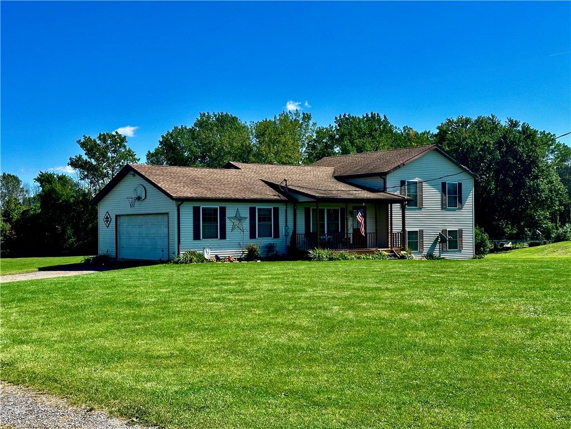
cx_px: 286
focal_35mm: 48
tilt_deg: +0.6
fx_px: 792
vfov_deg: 30.3
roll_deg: +1.2
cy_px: 214
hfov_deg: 39.7
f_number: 1.78
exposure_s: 1/3597
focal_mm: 6.86
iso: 64
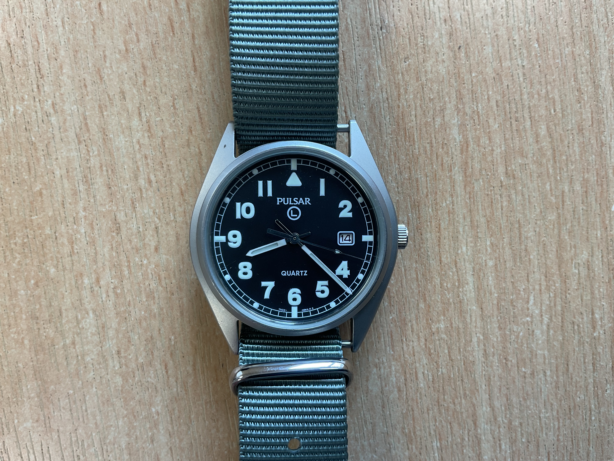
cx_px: 307
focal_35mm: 29
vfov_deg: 48.2
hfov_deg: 61.7
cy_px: 230
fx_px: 514
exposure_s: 1/120
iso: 32
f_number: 1.8
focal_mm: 3
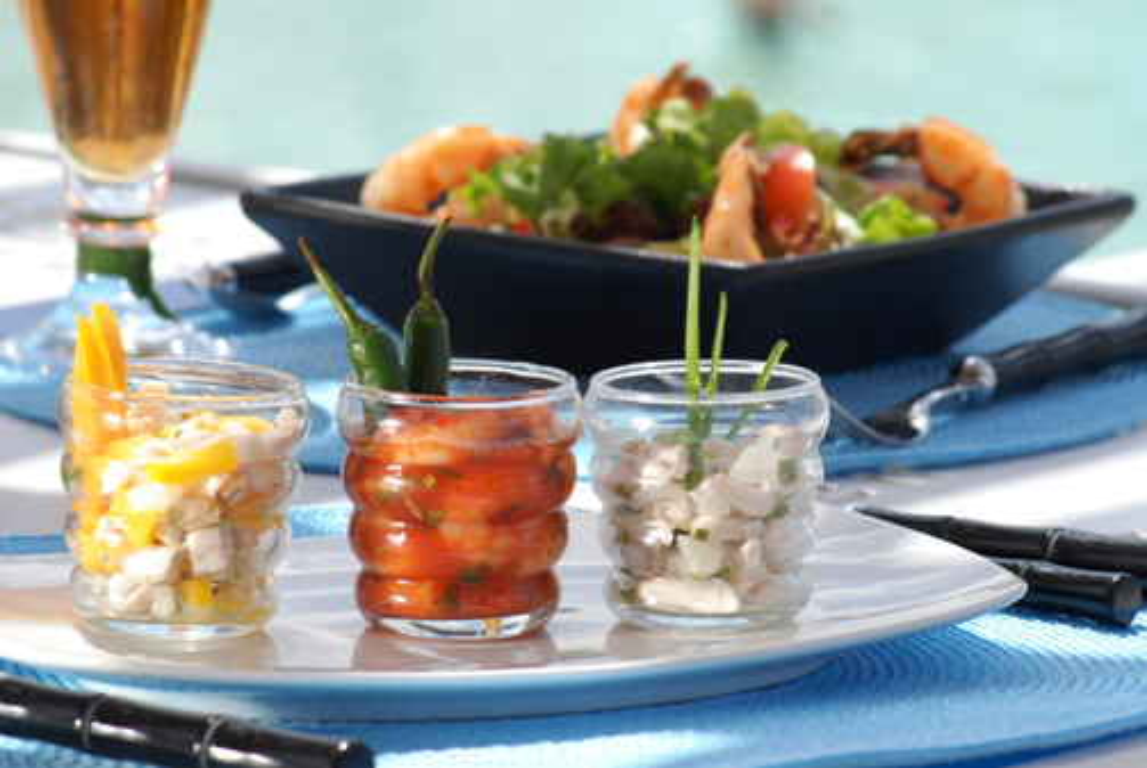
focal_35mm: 183
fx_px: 5839
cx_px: 574
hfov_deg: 11.2
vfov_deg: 7.5
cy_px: 384
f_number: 10
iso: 200
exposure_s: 1/200
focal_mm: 122
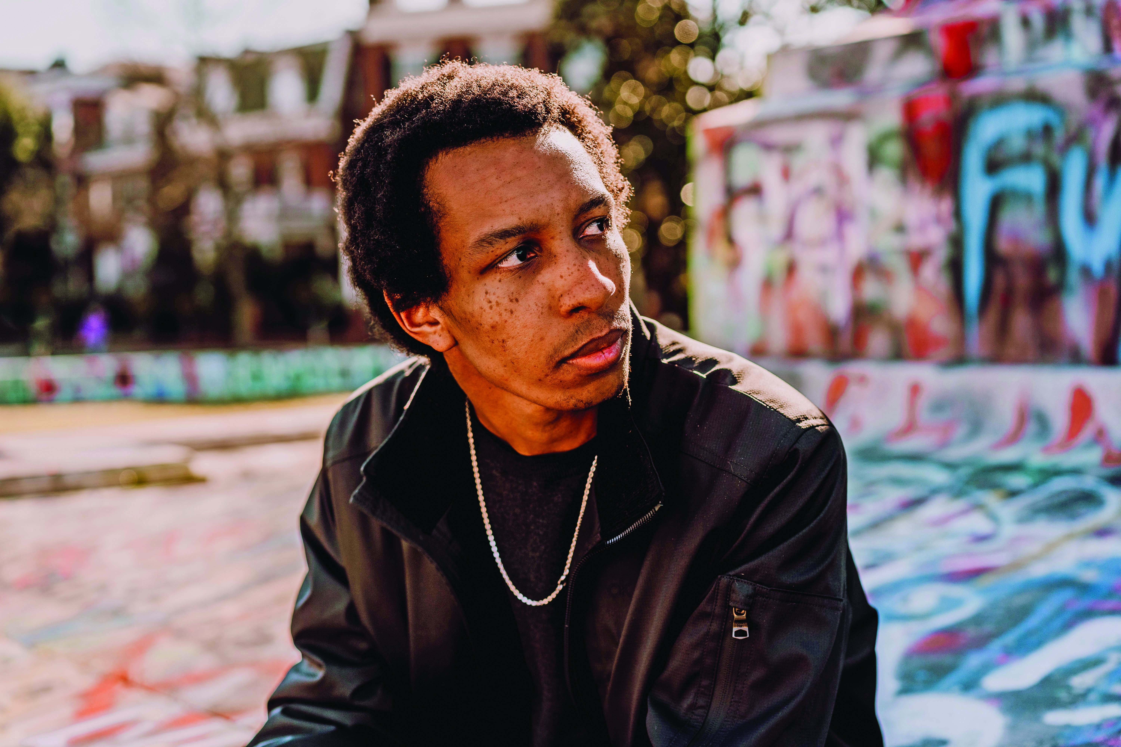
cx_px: 560
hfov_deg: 36.2
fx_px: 1713
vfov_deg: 24.6
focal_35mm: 55
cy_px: 374
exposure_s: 1/1250
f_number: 3.2
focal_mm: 55
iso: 200
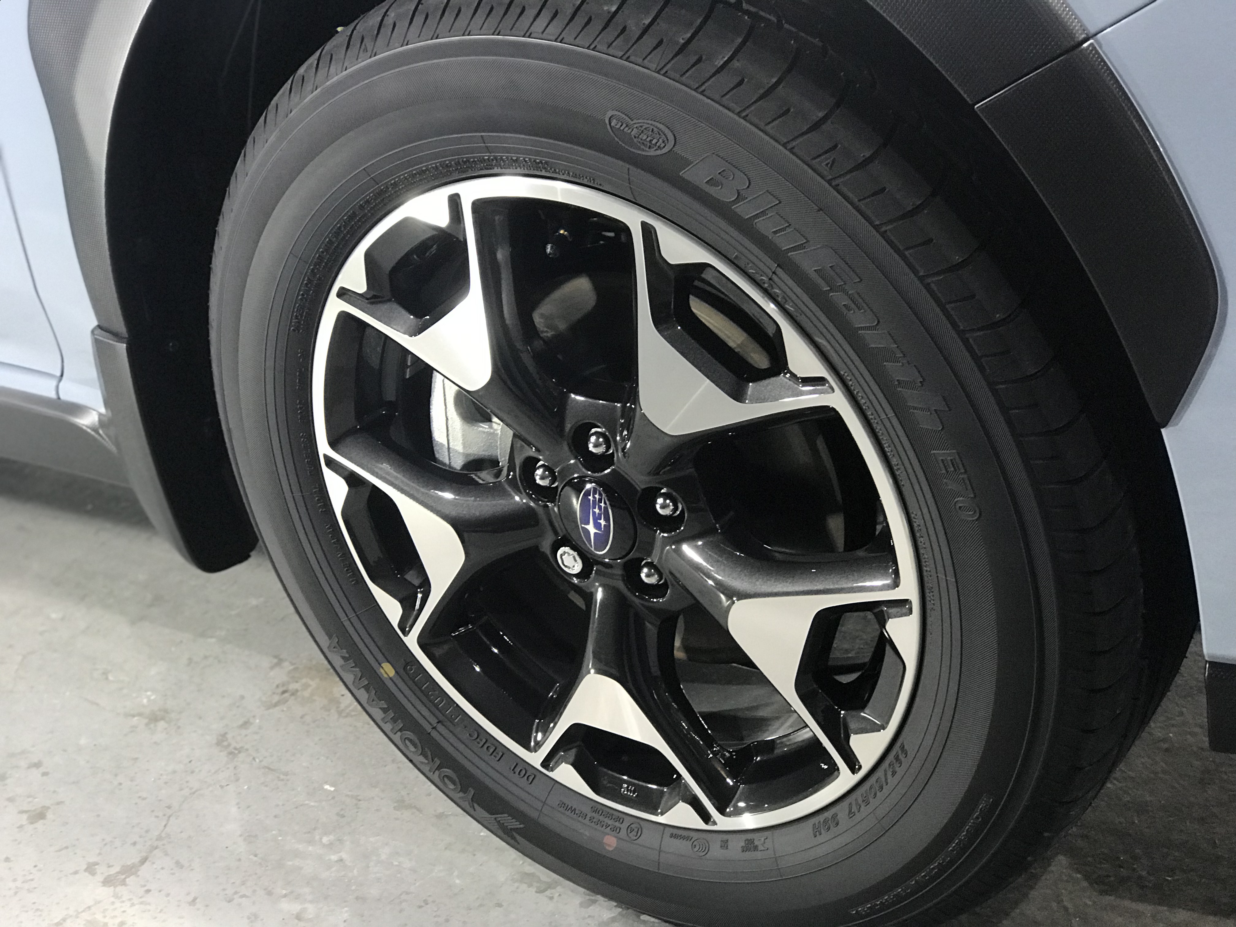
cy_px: 464
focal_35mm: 57
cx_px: 618
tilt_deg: -25.3
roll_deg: +10.0
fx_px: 2035
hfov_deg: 33.8
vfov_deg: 25.7
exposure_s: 1/60
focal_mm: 6.6
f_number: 2.8
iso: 320
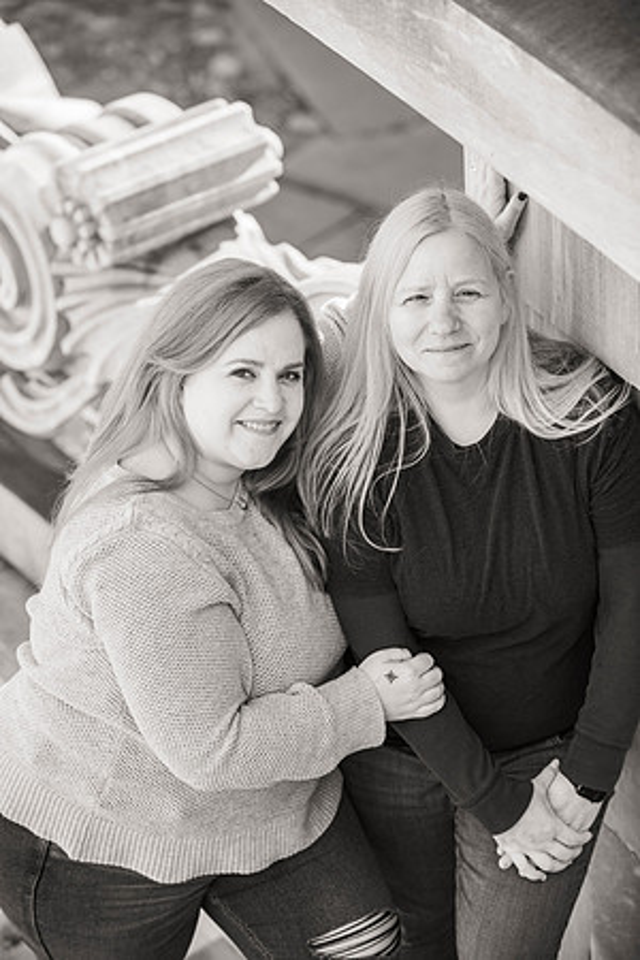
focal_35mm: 105
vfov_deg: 19.5
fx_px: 2800
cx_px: 320
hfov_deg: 13.0
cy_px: 480
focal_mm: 105
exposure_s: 1/800
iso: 400
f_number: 4
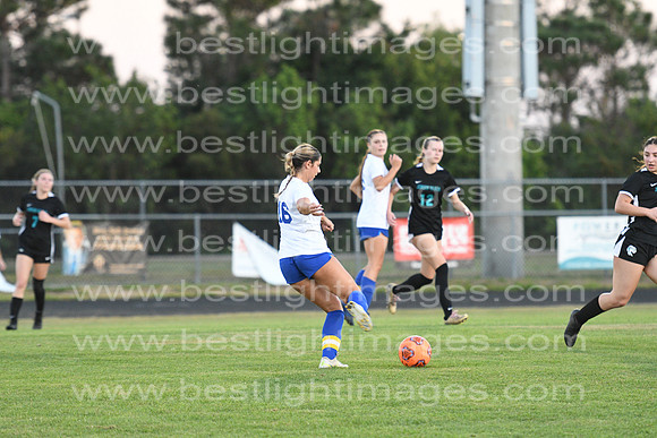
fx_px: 4792
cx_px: 328
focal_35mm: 262
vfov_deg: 5.2
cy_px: 219
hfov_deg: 7.8
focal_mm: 175
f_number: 2.8
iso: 2200
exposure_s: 1/800
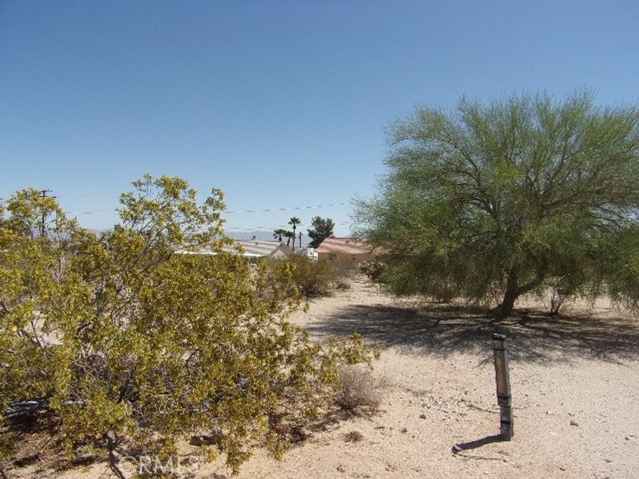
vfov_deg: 54.9
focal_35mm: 25
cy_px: 240
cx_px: 320
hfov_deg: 69.4
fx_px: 461
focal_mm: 4.5
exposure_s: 1/170
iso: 80
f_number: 10.9
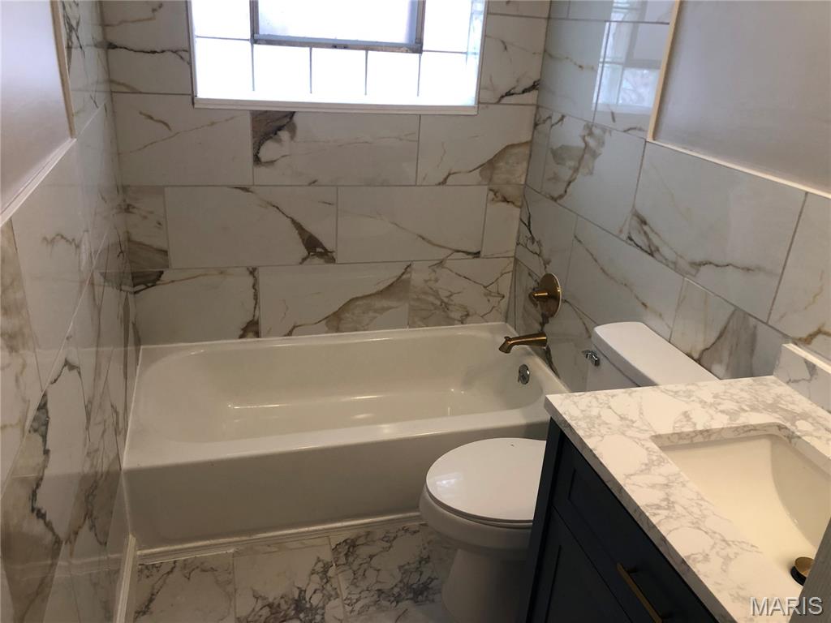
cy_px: 312
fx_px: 672
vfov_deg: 49.7
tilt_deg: -24.5
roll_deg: -4.4
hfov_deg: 63.4
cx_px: 416
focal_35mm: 28
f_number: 1.8
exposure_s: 1/17
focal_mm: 3.99
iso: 40
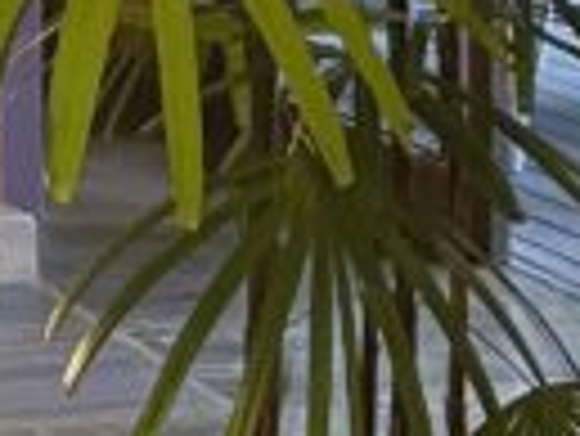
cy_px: -373
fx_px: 3455
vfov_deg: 7.0
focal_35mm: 206
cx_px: -737
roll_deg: +1.6
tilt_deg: -4.4
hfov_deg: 8.8
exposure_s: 1/50
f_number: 1.6
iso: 400
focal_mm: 5.1
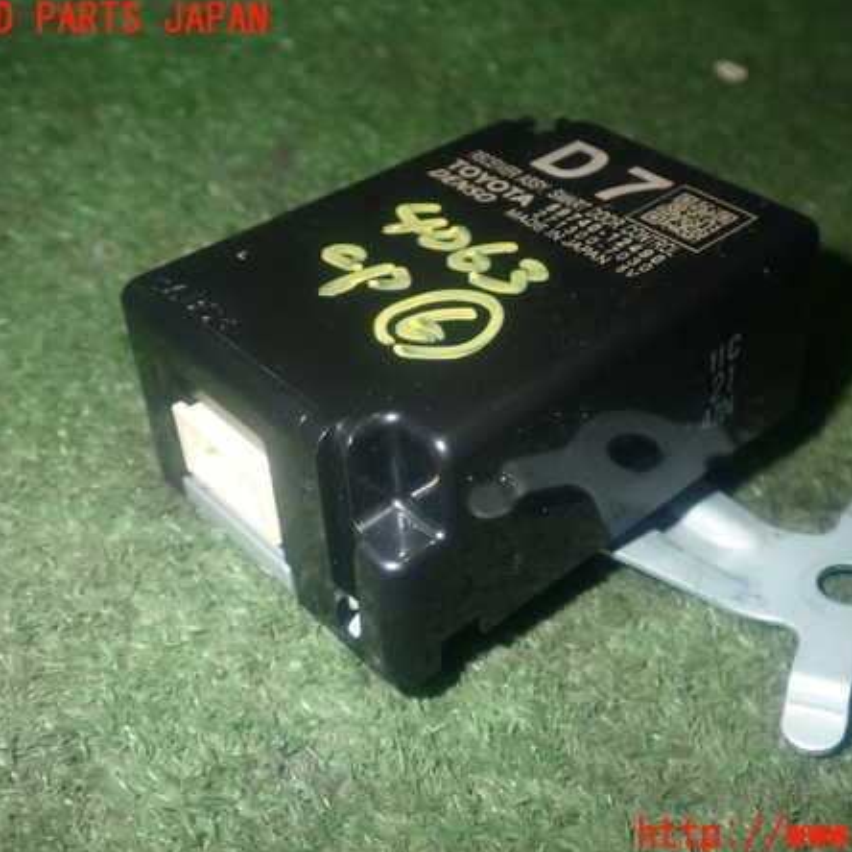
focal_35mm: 43
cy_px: 428
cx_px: 495
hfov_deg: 39.1
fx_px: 1197
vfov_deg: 39.2
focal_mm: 6.37
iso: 320
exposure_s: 1/40
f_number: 7.1
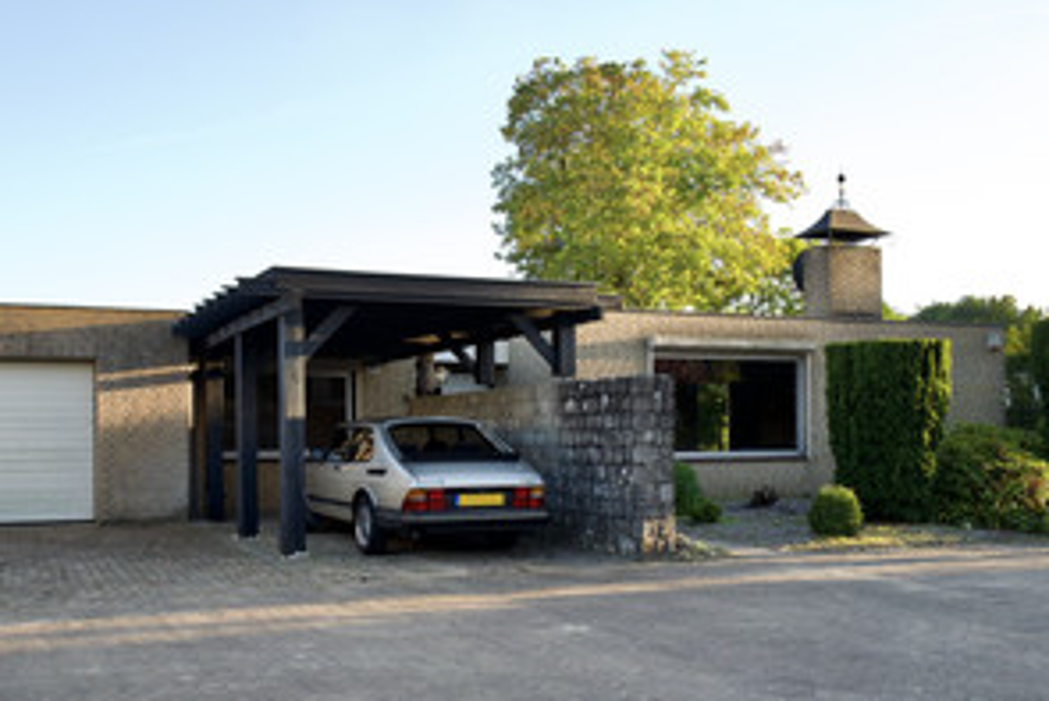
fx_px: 1108
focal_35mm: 38
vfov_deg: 34.9
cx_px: 427
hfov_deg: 50.4
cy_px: 432
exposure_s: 1/60
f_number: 16
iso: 800
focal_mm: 28
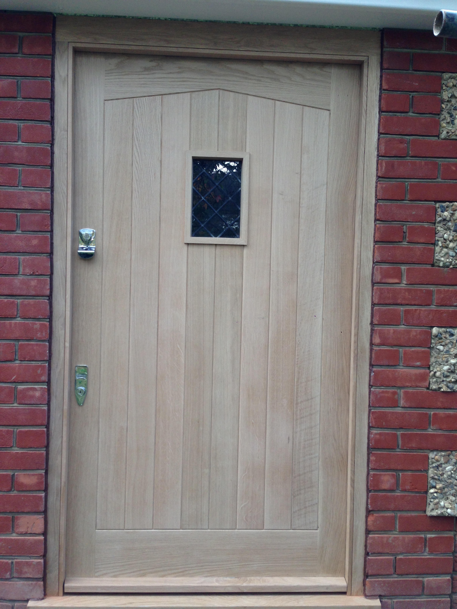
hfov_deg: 42.9
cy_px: 304
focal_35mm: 33
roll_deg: -2.0
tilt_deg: +2.5
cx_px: 228
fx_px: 581
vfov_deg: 55.4
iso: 64
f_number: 2.4
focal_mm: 4.12
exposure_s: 1/120
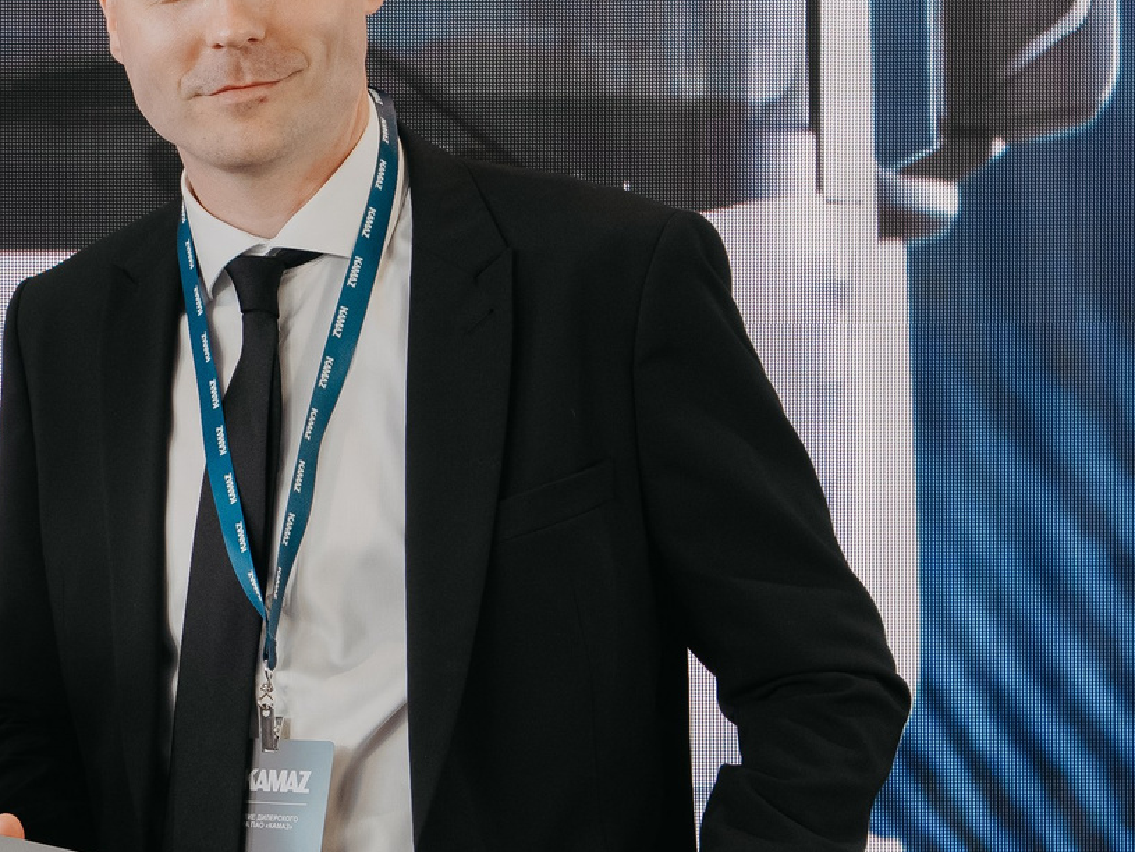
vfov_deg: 9.1
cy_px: 641
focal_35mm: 163
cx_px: -157
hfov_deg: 11.9
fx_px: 5347
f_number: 4.5
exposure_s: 1/125
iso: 500
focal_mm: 54
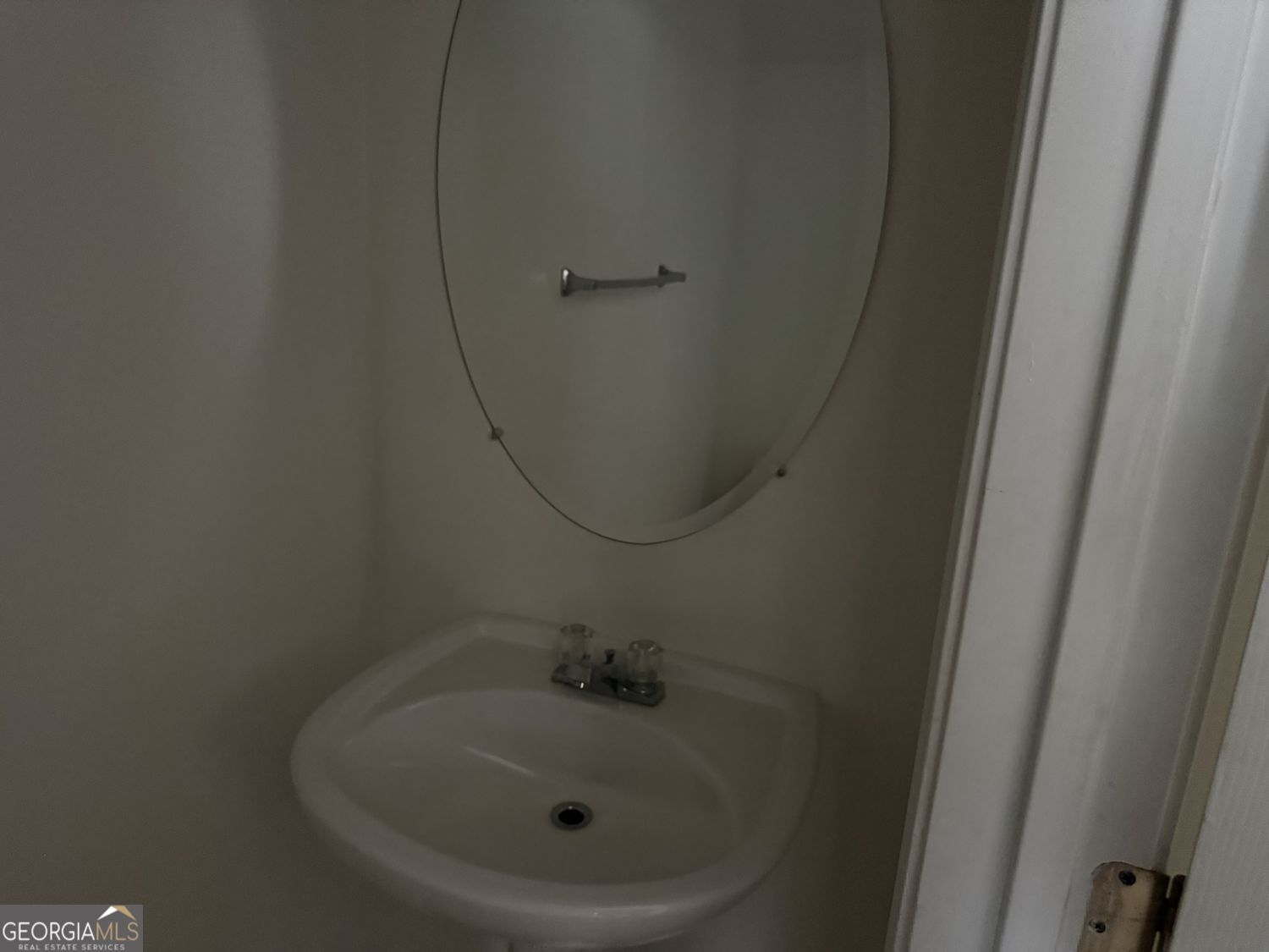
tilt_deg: -13.2
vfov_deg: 56.8
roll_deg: -3.4
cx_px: 634
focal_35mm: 24
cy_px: 476
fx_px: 880
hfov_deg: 71.6
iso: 1000
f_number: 1.78
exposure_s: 1/28
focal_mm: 6.76
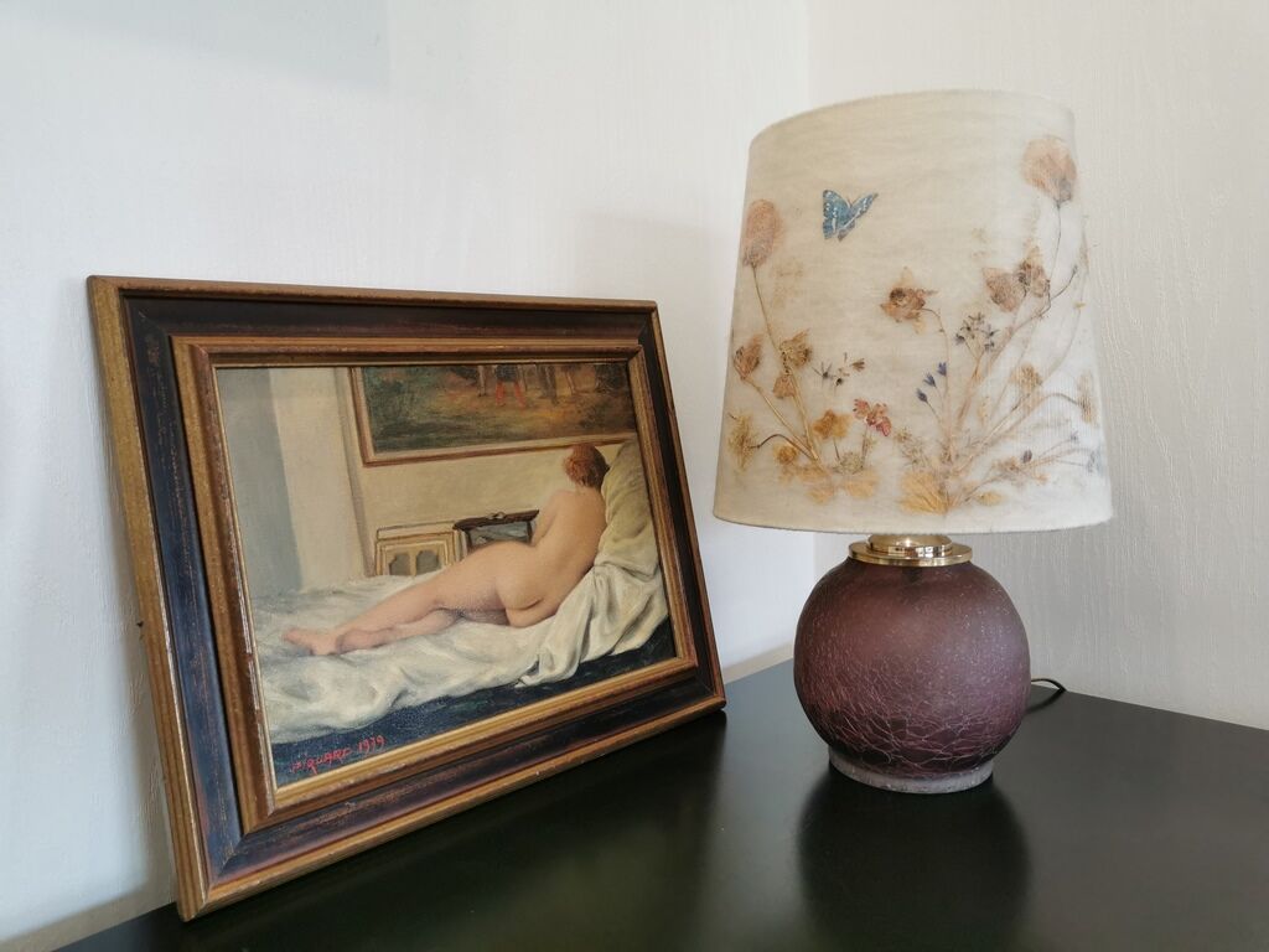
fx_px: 990
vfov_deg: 51.4
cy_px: 476
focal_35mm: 27
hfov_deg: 65.3
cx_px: 634
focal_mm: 5.58
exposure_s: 1/100
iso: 160
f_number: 1.8
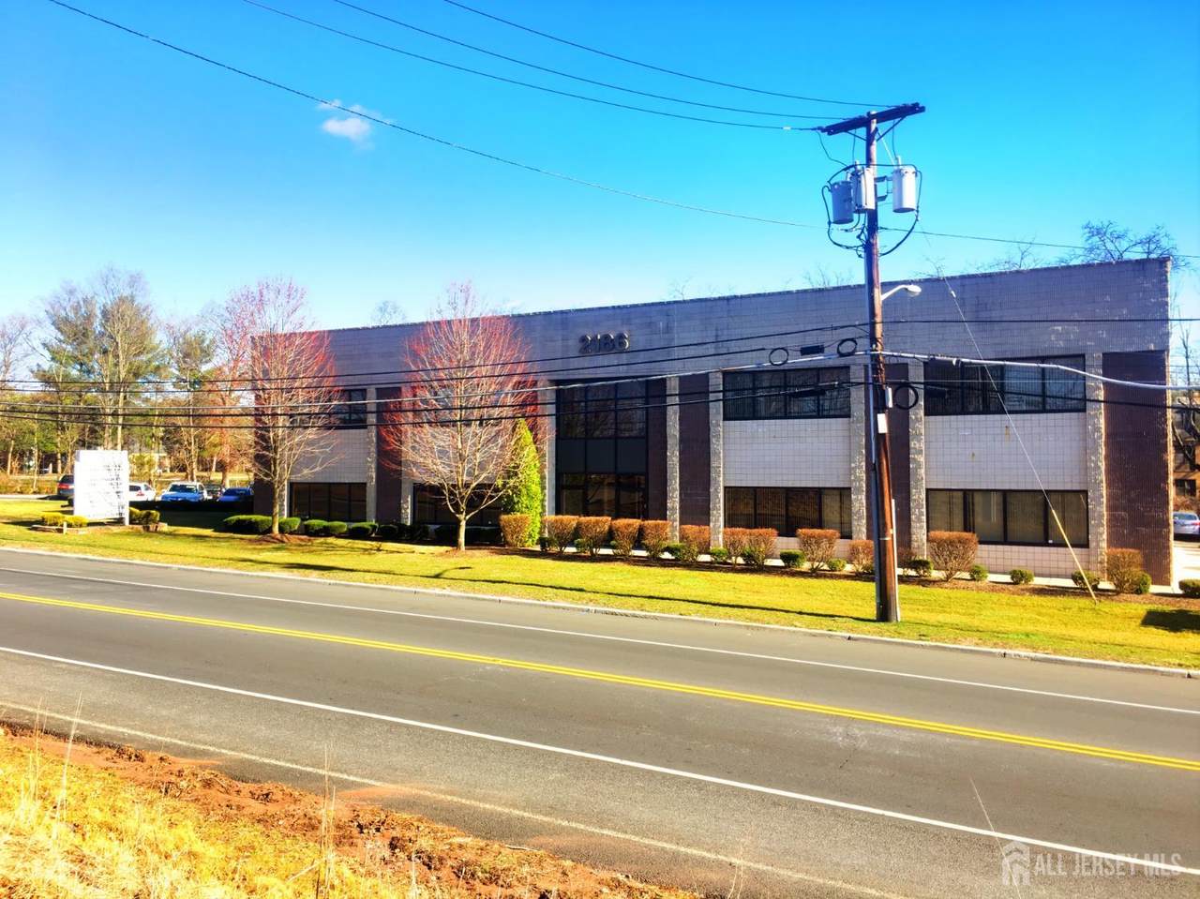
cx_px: 600
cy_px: 450
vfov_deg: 48.2
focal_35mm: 29
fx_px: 1005
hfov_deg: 61.7
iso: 25
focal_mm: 4.15
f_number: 2.2
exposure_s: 1/1570
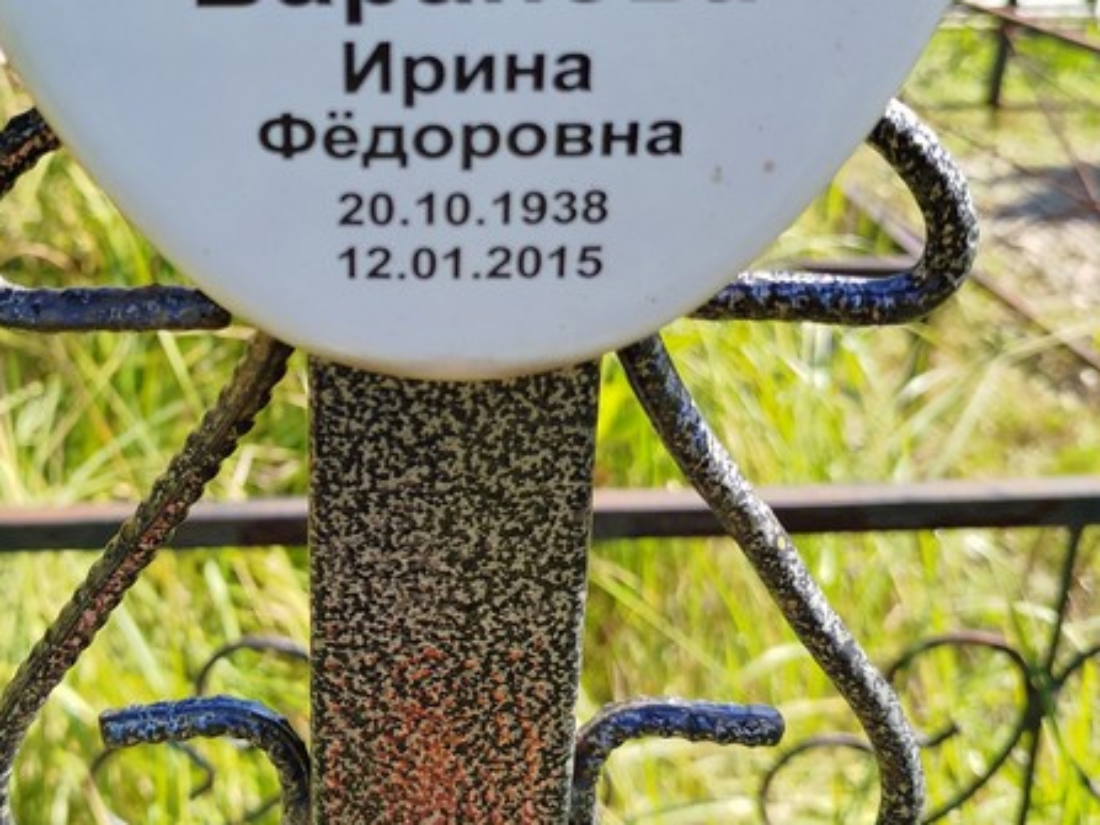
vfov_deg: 33.4
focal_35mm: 43
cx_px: 340
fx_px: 1366
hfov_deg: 43.1
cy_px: 305
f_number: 1.7
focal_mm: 5.31
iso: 50
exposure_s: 1/351
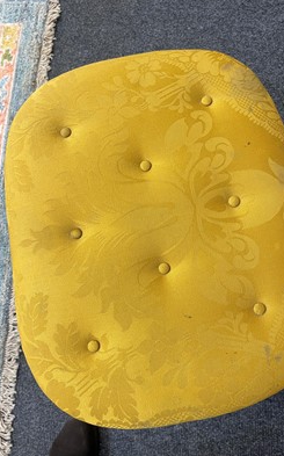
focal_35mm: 27
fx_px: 335
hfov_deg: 45.7
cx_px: 168
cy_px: 230
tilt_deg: -78.3
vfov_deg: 68.4
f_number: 1.6
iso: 125
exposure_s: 1/50
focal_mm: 5.1
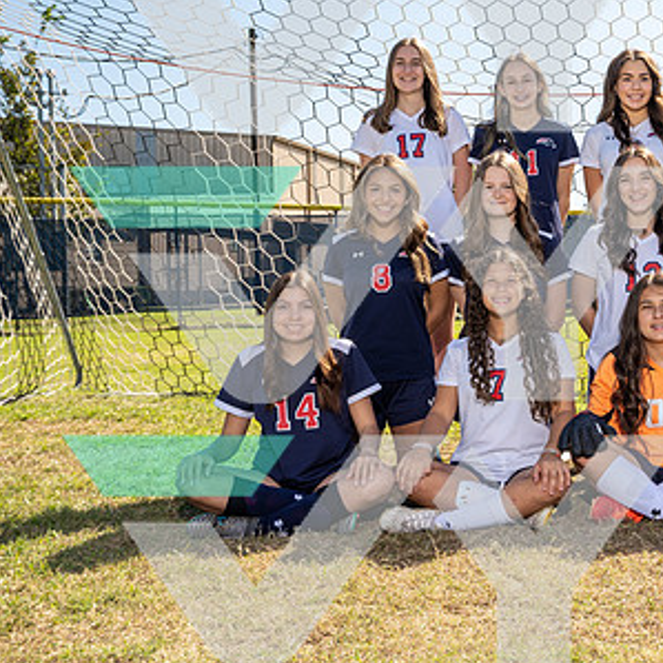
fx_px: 1213
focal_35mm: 56
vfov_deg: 30.5
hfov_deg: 29.0
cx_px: 634
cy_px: 285
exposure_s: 1/125
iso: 100
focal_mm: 34
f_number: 8
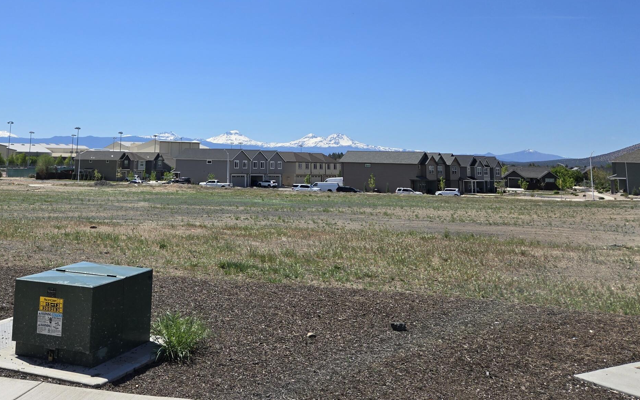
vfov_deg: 31.5
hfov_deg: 49.7
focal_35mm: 39
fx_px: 680
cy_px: 53
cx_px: 224
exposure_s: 1/2797
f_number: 1.8
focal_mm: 5.4
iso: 25
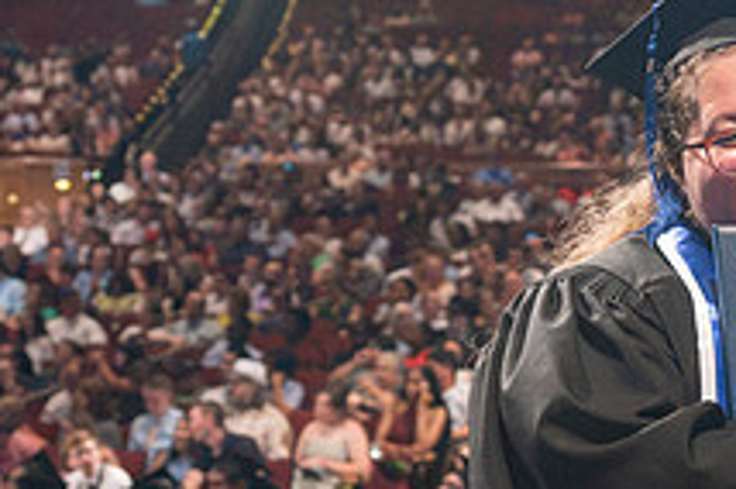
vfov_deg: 9.8
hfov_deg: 14.7
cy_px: 167
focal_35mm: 140
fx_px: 2858
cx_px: 471
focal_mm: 40
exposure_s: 1/200
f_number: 4
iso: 6400
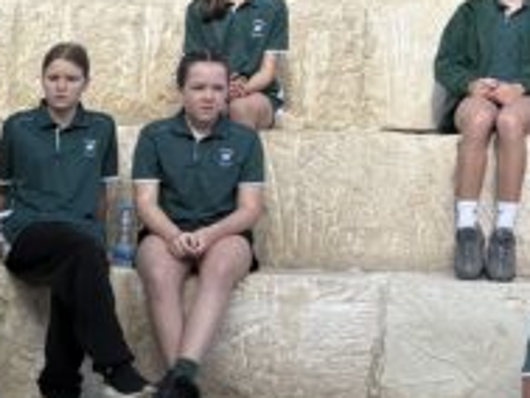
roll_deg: +0.1
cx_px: -398
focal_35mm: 141
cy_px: 390
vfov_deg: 10.5
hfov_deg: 12.8
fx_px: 2160
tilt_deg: -6.8
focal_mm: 5.96
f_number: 1.6
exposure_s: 1/1517
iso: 50
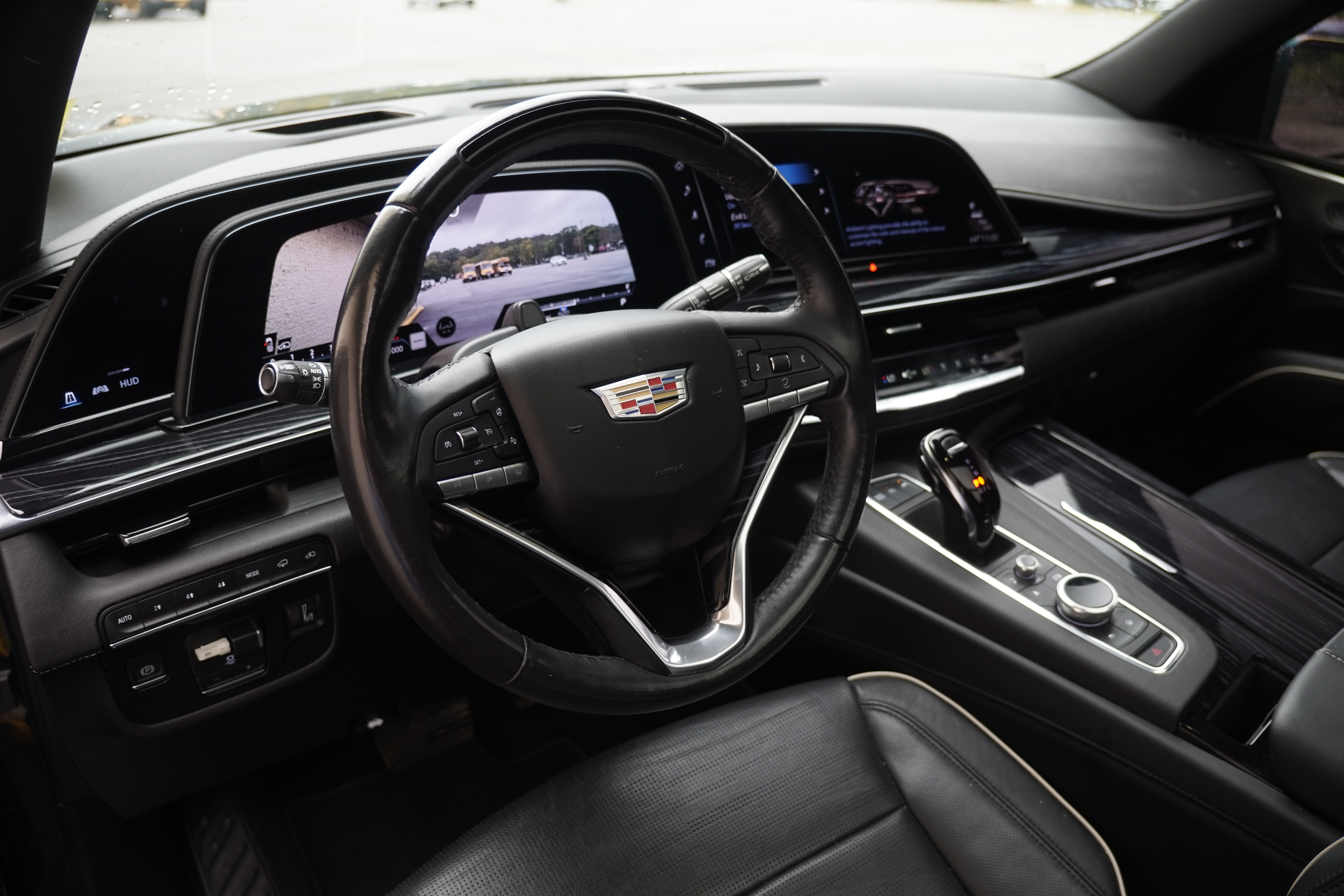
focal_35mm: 27
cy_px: 448
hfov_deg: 67.4
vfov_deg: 47.9
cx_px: 672
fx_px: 1008
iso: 320
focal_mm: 18
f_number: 2.8
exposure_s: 1/30
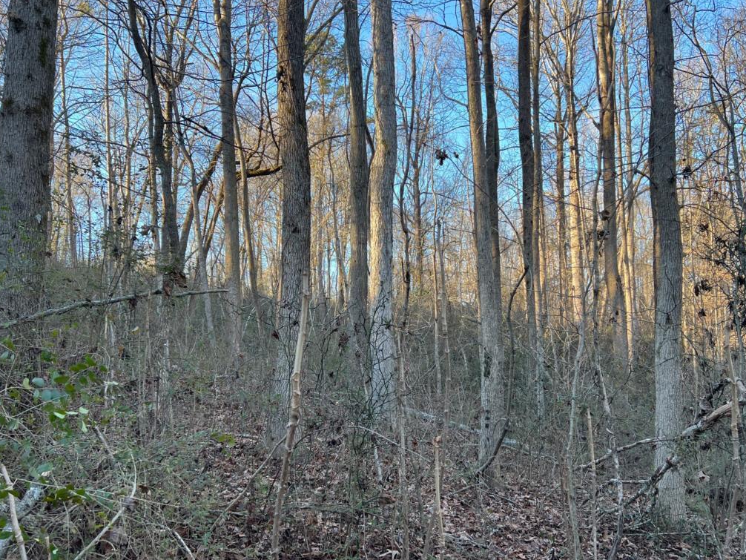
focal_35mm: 31
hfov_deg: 58.2
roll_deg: +1.0
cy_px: 324
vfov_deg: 45.3
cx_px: 415
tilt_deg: +5.5
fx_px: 668
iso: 40
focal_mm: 5.7
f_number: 1.5
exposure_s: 1/179
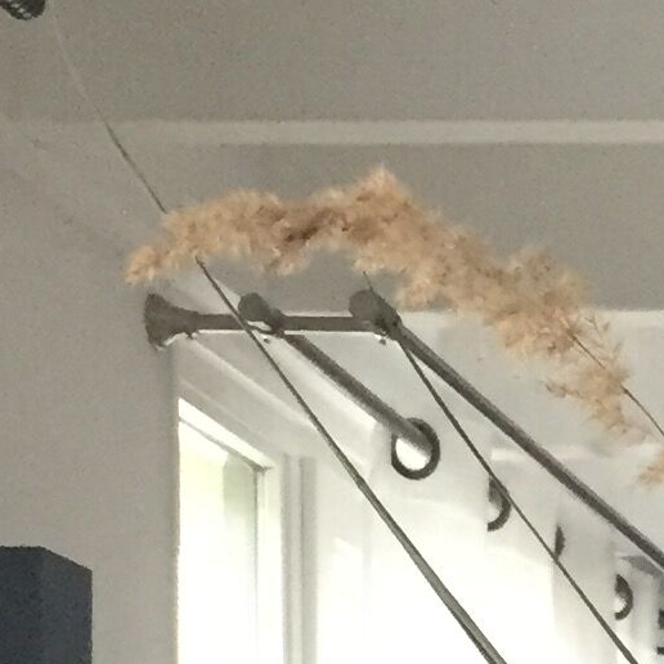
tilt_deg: -0.3
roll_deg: +1.3
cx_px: 1268
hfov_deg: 10.1
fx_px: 3516
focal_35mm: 162
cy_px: 1122
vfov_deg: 10.3
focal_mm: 4.15
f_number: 2.2
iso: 250
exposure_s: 1/33
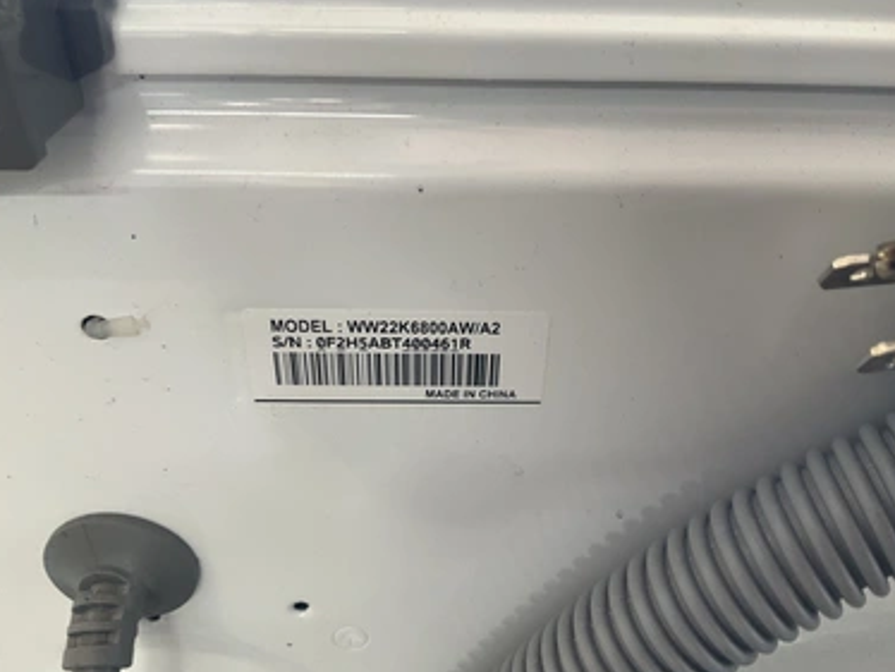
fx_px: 802
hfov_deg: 58.3
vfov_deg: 45.5
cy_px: 352
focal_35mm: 31
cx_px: 467
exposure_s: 1/60
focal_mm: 3
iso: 64
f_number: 1.8
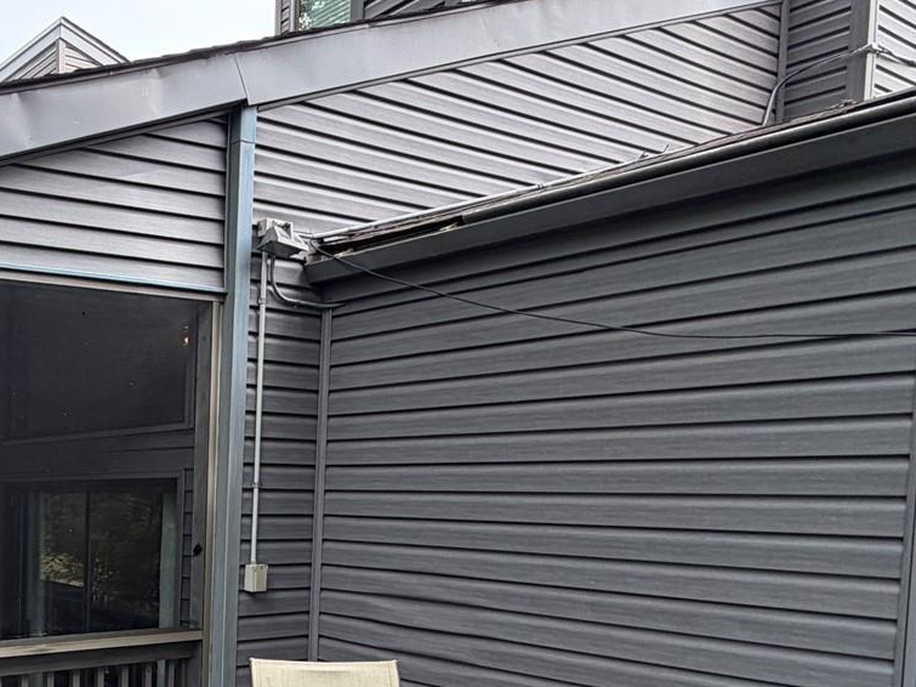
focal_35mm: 38
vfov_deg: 36.3
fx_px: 1005
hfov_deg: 42.4
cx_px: 4
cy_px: 562
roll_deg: -2.0
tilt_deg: -4.2
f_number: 2.2
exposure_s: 1/163
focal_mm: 2.22
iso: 40
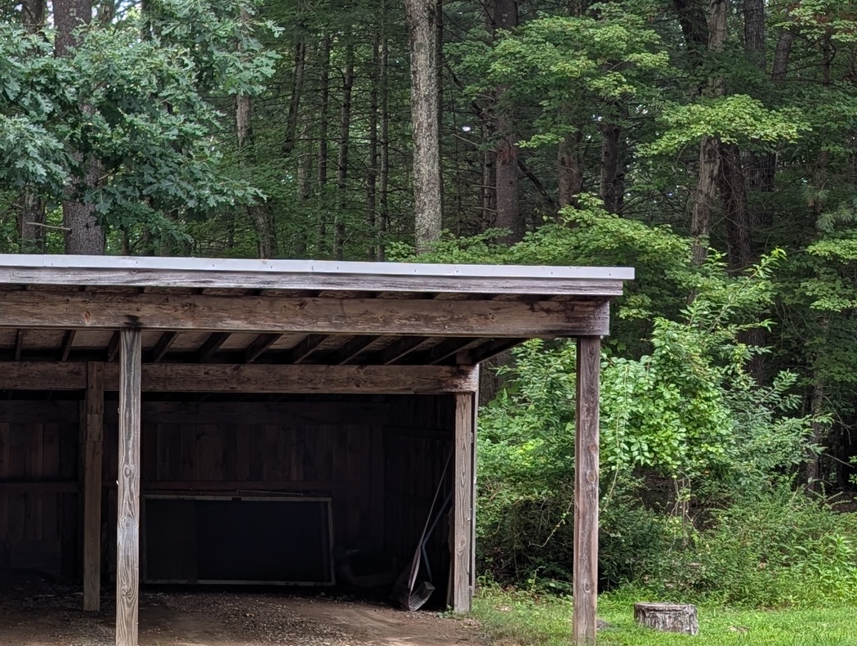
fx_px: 1736
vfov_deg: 21.0
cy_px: 442
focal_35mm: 70
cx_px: 62
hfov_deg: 26.7
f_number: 1.68
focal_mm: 6.9
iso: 19
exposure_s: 1/135
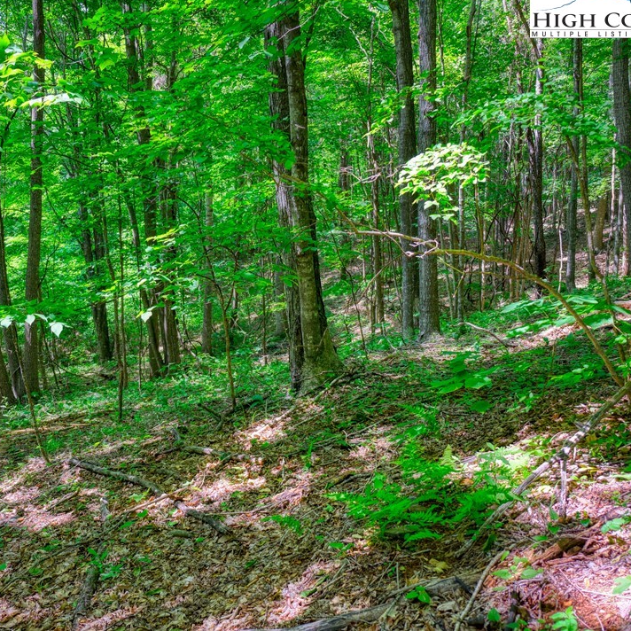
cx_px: 241
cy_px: 311
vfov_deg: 47.2
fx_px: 722
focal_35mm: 35
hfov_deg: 46.8
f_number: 4
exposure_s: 1/120
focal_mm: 18
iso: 320
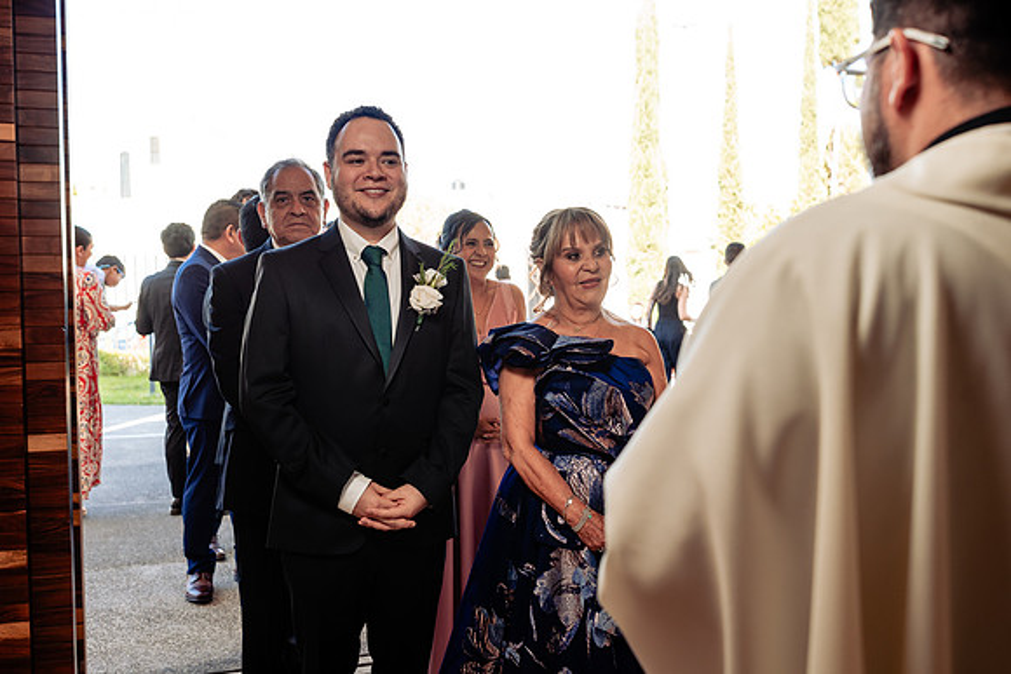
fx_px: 1006
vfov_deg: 37.1
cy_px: 337
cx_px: 506
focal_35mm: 36
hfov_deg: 53.4
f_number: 4.5
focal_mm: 35
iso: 250
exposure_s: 1/160
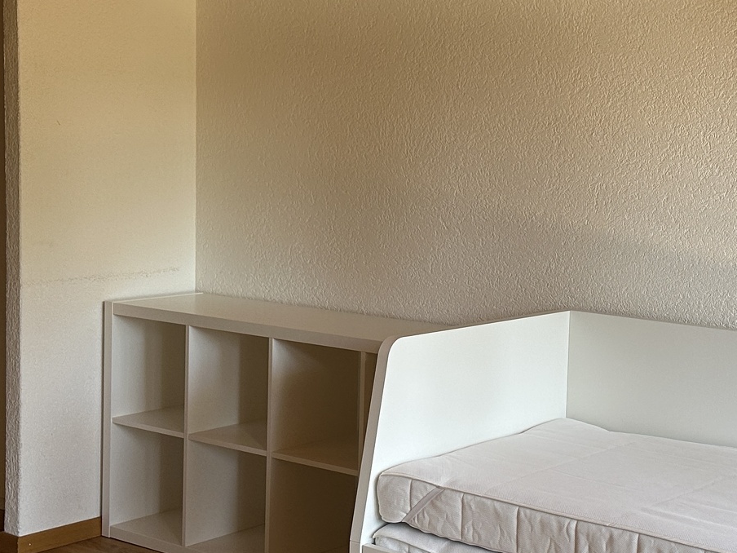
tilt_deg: -6.0
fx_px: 1448
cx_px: 419
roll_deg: -0.7
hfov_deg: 28.5
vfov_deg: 21.6
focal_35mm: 68
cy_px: 248
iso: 125
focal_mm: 6.86
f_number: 1.78
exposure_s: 1/121
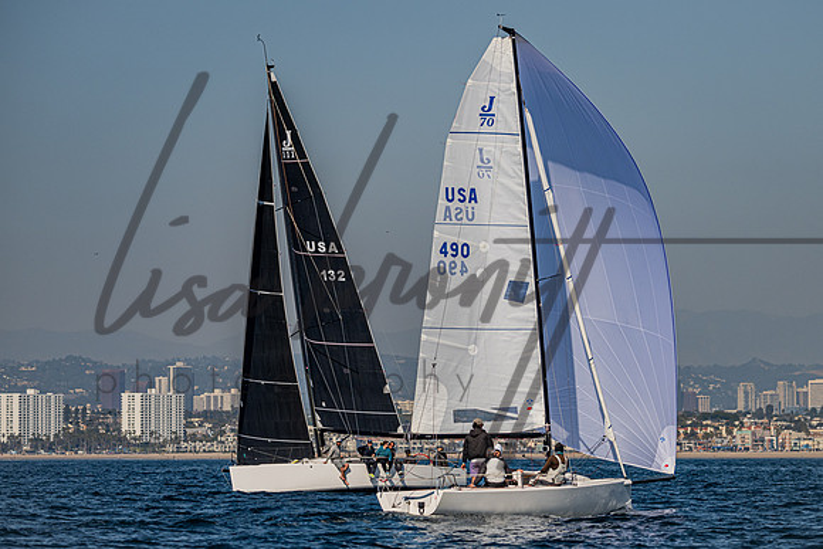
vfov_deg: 6.8
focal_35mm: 202
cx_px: 471
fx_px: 4610
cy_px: 275
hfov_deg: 10.2
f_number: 4.8
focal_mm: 160
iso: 400
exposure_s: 1/8000
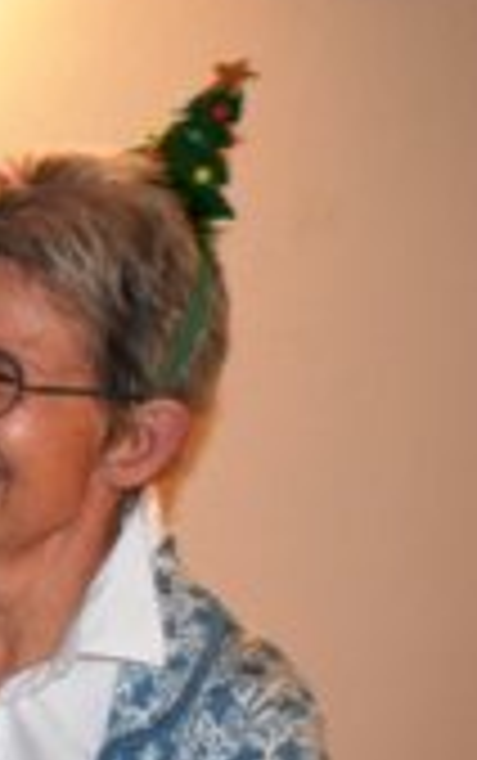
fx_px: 2552
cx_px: -351
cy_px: 533
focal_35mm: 123
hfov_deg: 10.1
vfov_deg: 16.9
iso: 3200
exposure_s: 1/60
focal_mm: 34
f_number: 4.5
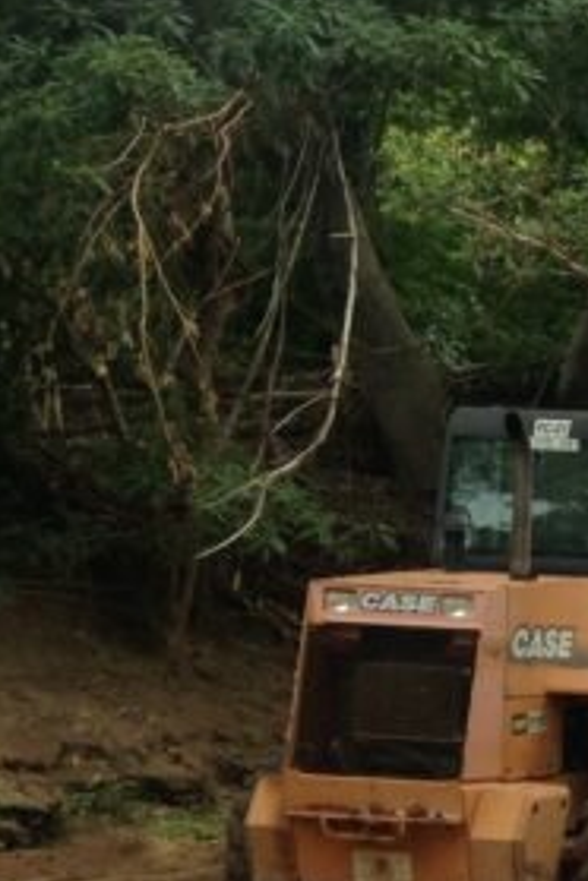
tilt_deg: -3.8
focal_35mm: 118
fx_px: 2891
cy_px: 818
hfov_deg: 10.3
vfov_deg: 17.1
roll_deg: +0.9
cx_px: 1356
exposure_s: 1/341
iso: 50
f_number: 2.4
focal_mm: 4.12
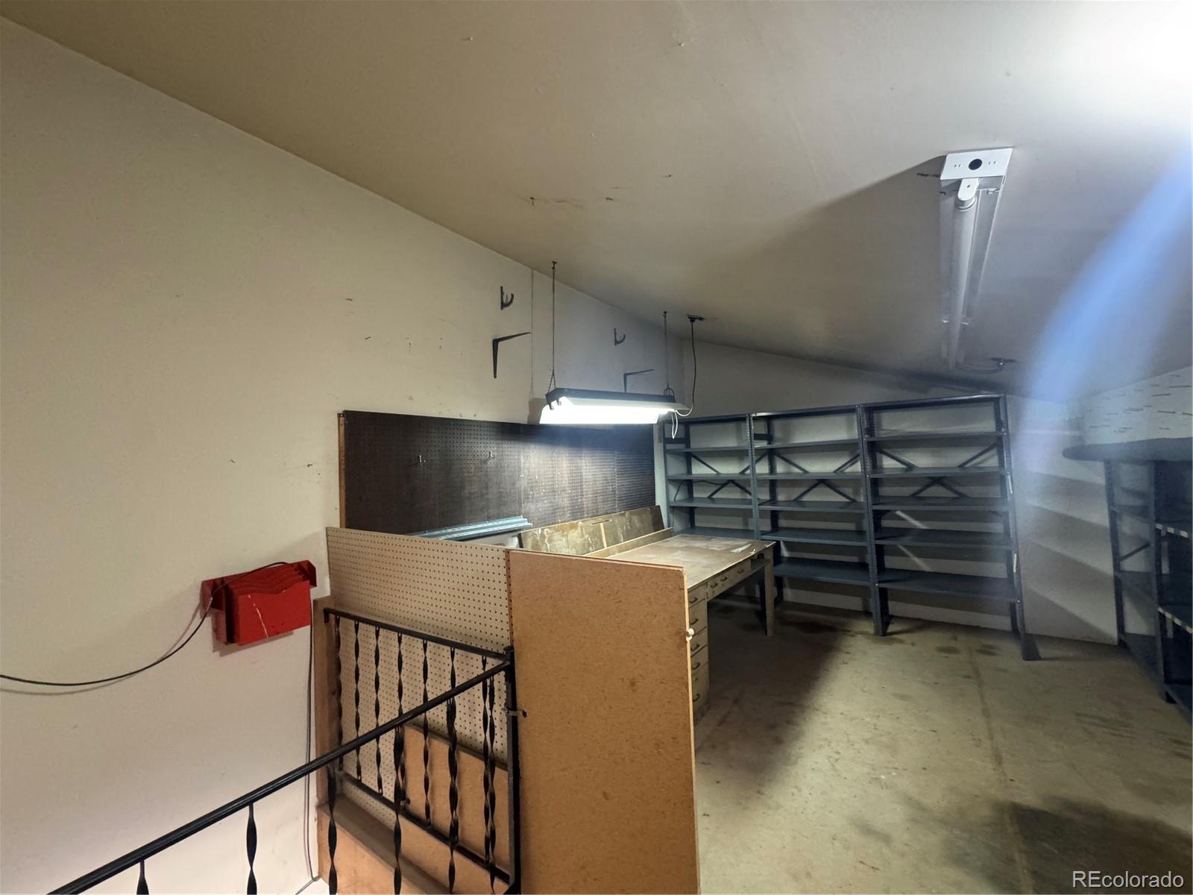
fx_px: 482
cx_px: 596
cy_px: 448
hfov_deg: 102.1
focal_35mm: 14
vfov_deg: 85.7
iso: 640
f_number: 2.2
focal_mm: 2.22
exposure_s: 1/60
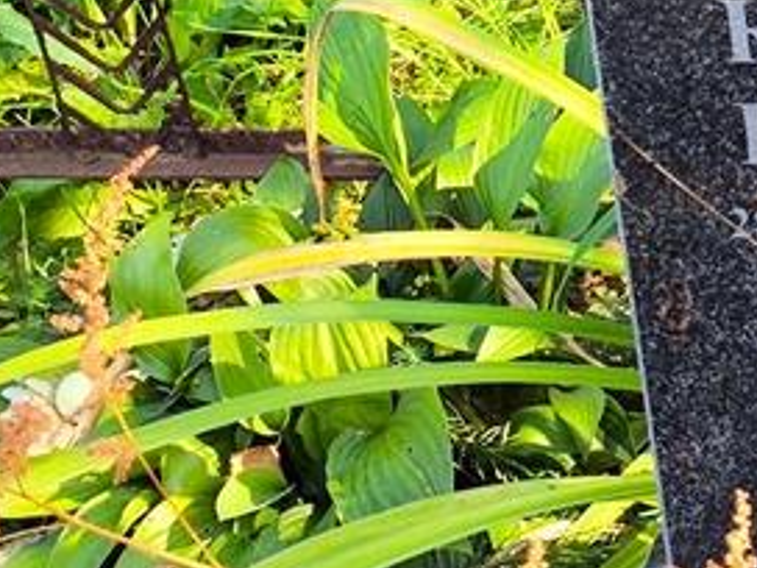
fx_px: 3215
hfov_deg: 13.1
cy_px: 0
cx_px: 923
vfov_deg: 10.0
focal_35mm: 147
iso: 50
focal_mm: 4.71
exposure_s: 1/167
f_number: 1.7
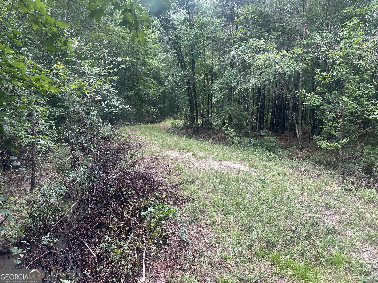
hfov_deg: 71.6
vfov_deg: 56.8
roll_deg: -1.4
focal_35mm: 24
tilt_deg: -4.5
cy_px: 142
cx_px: 189
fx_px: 262
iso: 64
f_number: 1.78
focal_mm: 6.86
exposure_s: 1/121
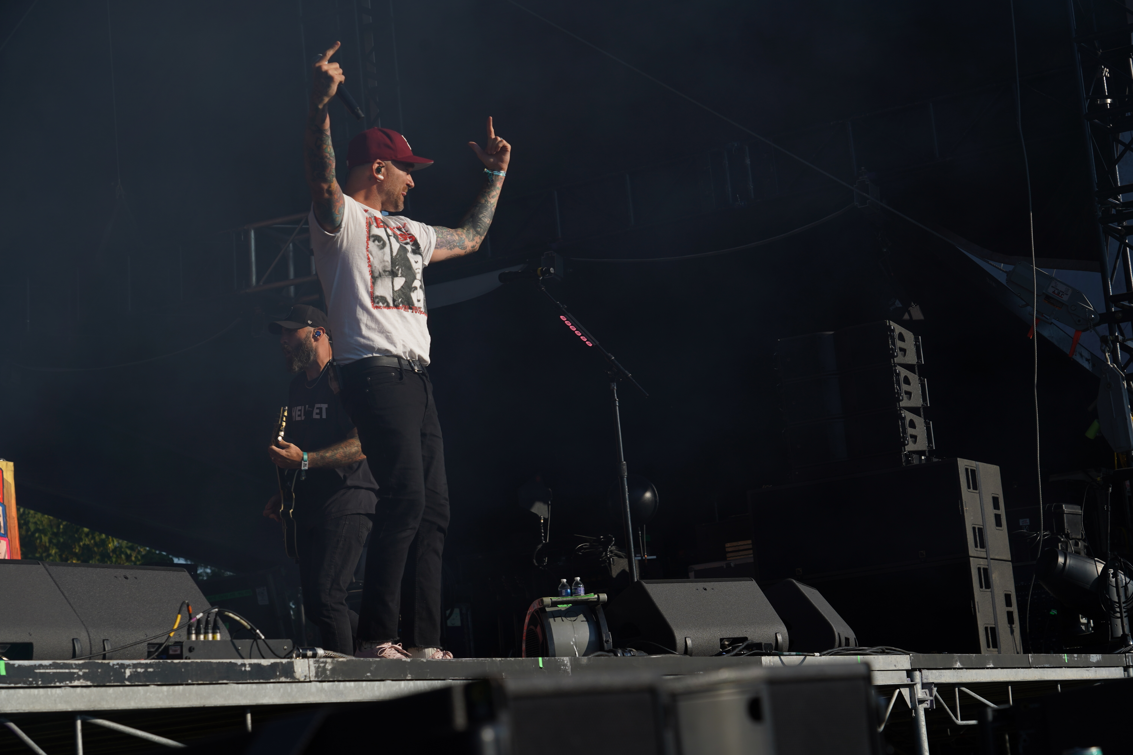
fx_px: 2486
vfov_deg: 17.3
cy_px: 378
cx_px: 566
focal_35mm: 79
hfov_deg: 25.7
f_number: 8
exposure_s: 1/400
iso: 100
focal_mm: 79
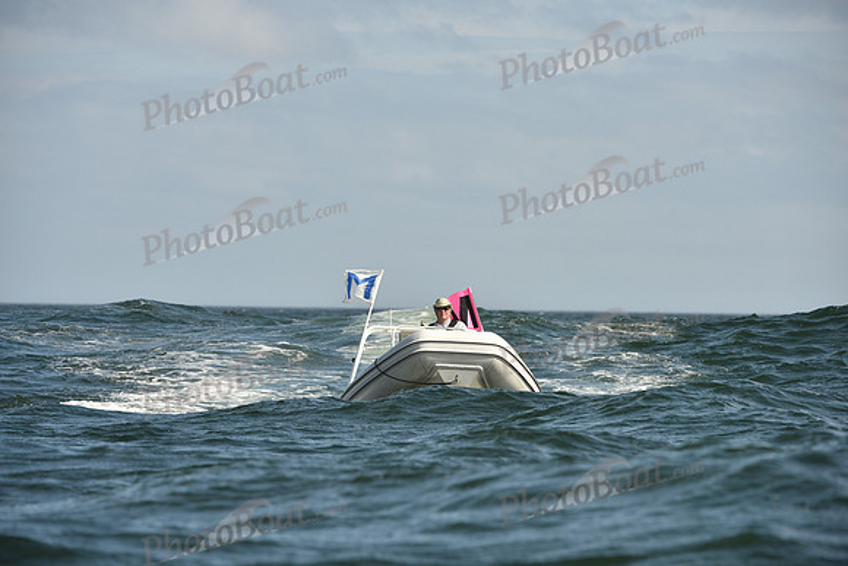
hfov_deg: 8.6
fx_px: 5654
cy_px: 283
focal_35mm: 240
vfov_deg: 5.7
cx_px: 424
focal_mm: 240
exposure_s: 1/1600
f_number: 6.3
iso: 320
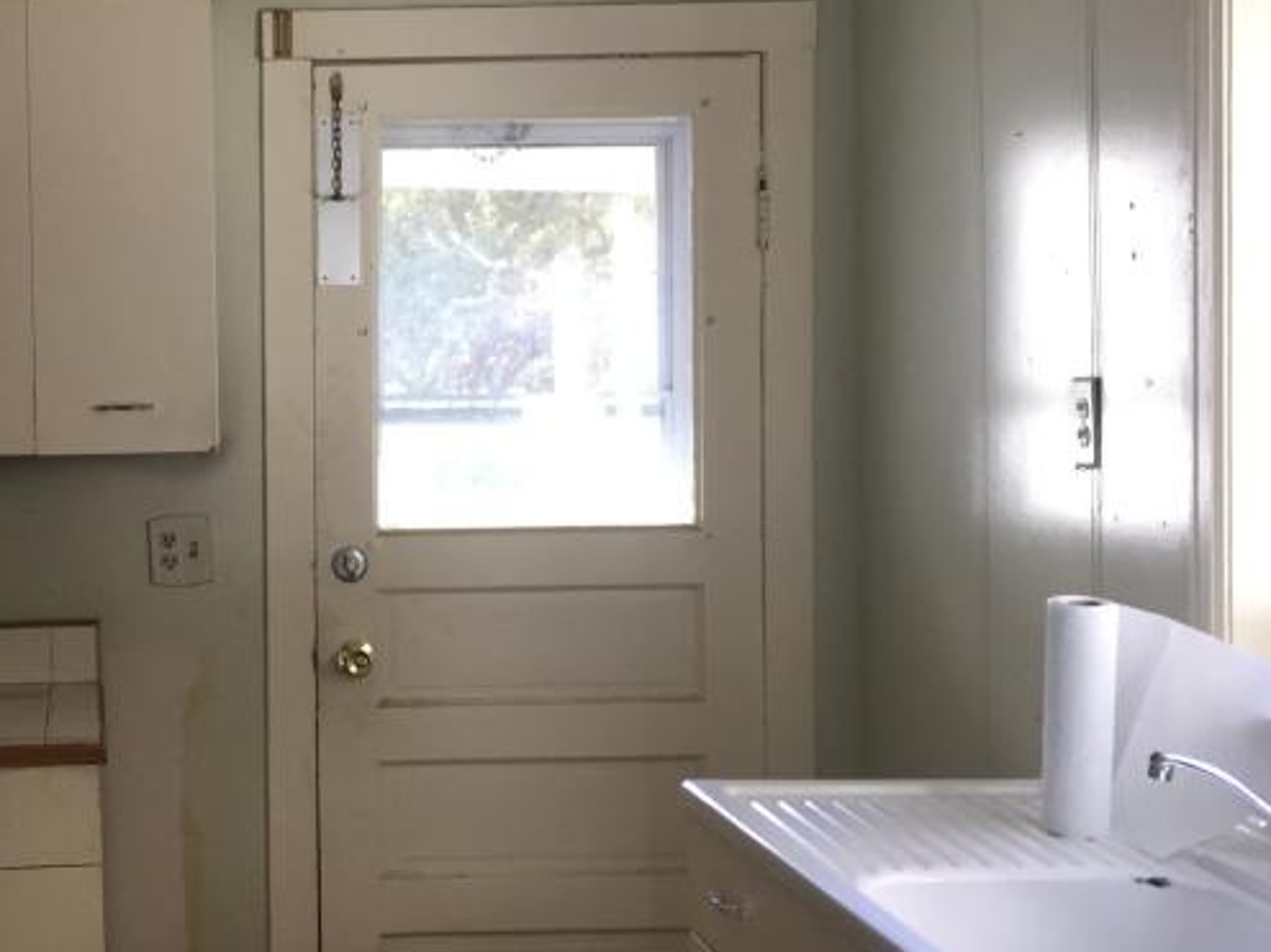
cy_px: 398
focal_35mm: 60
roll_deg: +1.0
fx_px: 2202
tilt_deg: -2.3
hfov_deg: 30.8
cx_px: 144
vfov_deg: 24.4
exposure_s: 1/30
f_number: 2.2
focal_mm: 4.15
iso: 40
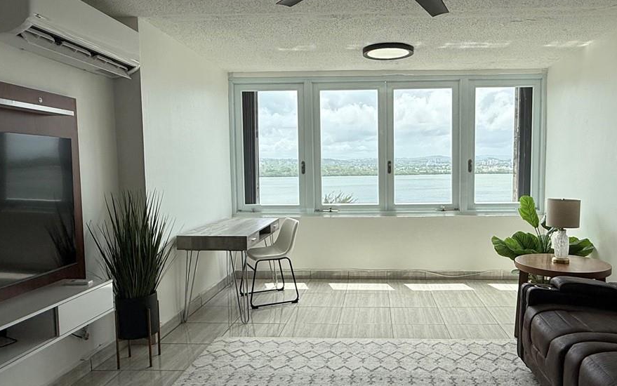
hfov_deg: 67.8
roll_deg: -0.2
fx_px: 454
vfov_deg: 46.0
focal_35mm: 27
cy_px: 203
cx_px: 364
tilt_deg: -4.1
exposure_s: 1/1145
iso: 64
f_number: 2.2
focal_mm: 2.22
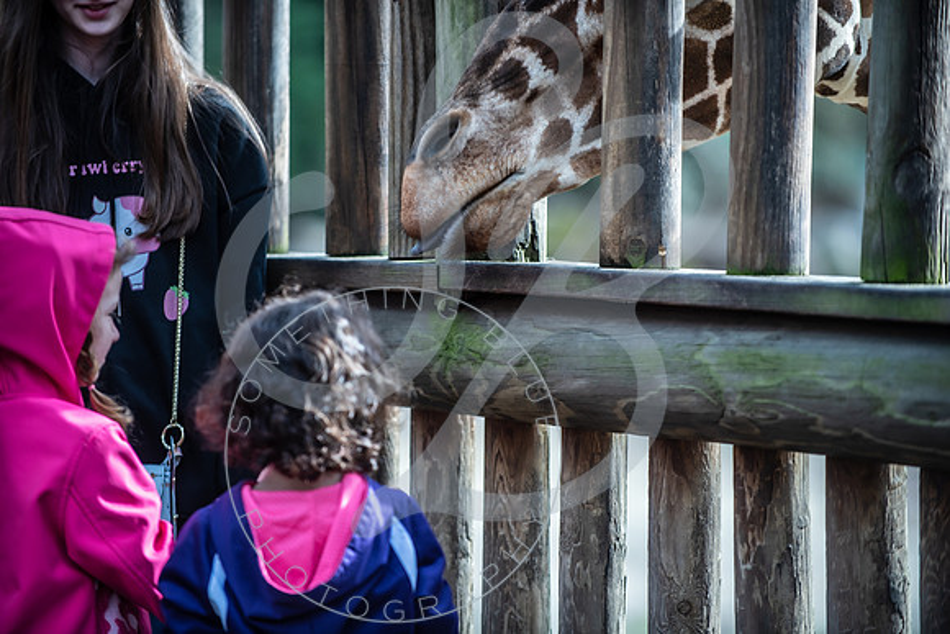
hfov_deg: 10.3
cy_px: 317
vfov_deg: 6.9
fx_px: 5279
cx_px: 475
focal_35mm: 200
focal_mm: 200
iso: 200
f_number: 2.8
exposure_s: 1/320
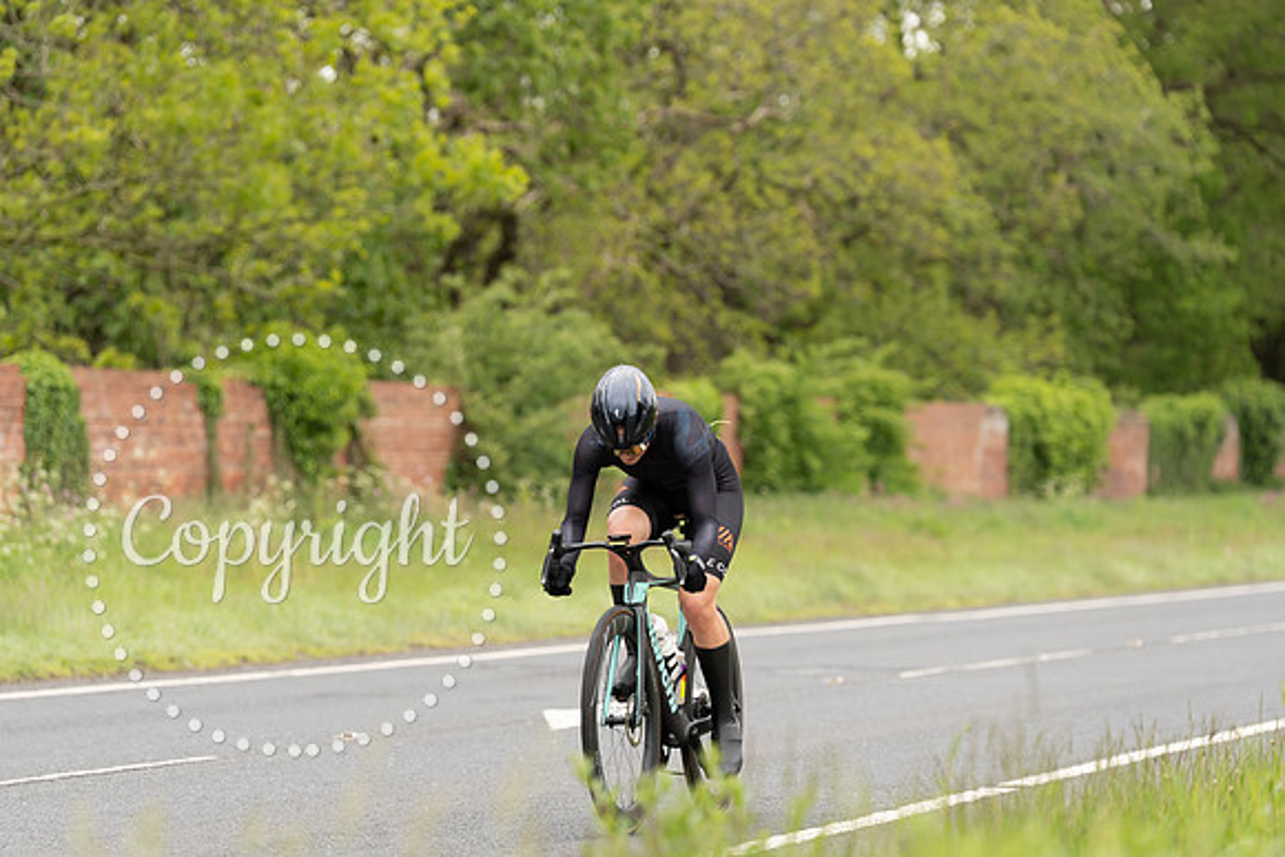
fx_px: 5355
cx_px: 642
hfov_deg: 13.7
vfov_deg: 9.2
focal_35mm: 150
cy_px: 428
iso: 400
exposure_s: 1/1000
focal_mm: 150
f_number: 3.5
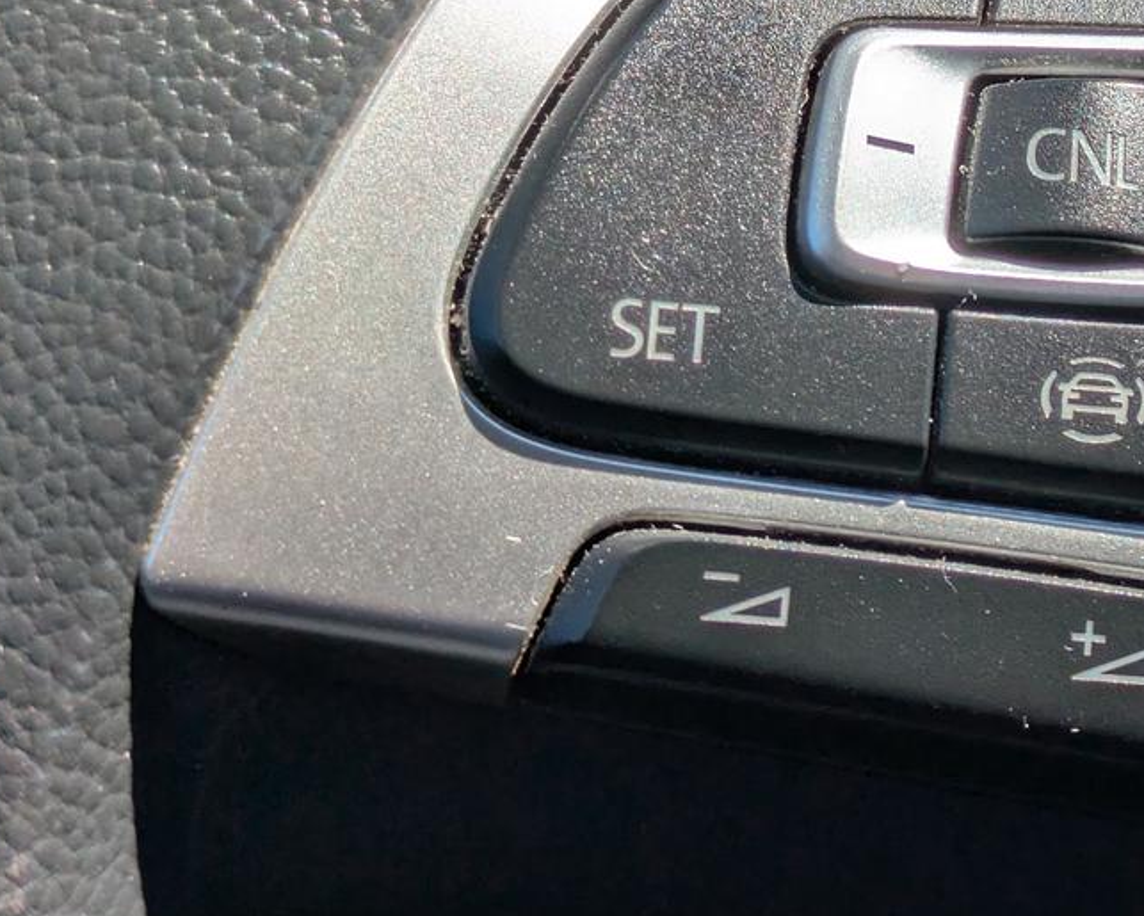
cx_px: 1115
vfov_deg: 15.5
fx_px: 3353
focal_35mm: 99
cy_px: 194
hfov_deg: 18.9
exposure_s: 1/1770
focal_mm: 5.43
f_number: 1.89
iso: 44
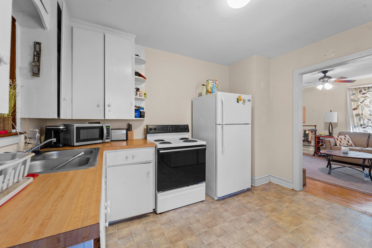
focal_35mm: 14
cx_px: 186
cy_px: 124
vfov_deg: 81.2
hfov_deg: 104.3
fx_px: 145
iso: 400
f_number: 8
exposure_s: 1/1.67
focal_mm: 14
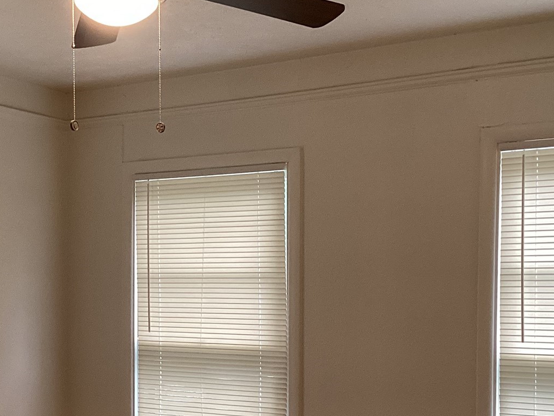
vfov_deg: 23.3
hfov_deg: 31.0
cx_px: 184
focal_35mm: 62
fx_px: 992
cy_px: 334
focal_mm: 3.3
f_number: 2.4
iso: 125
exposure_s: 1/60
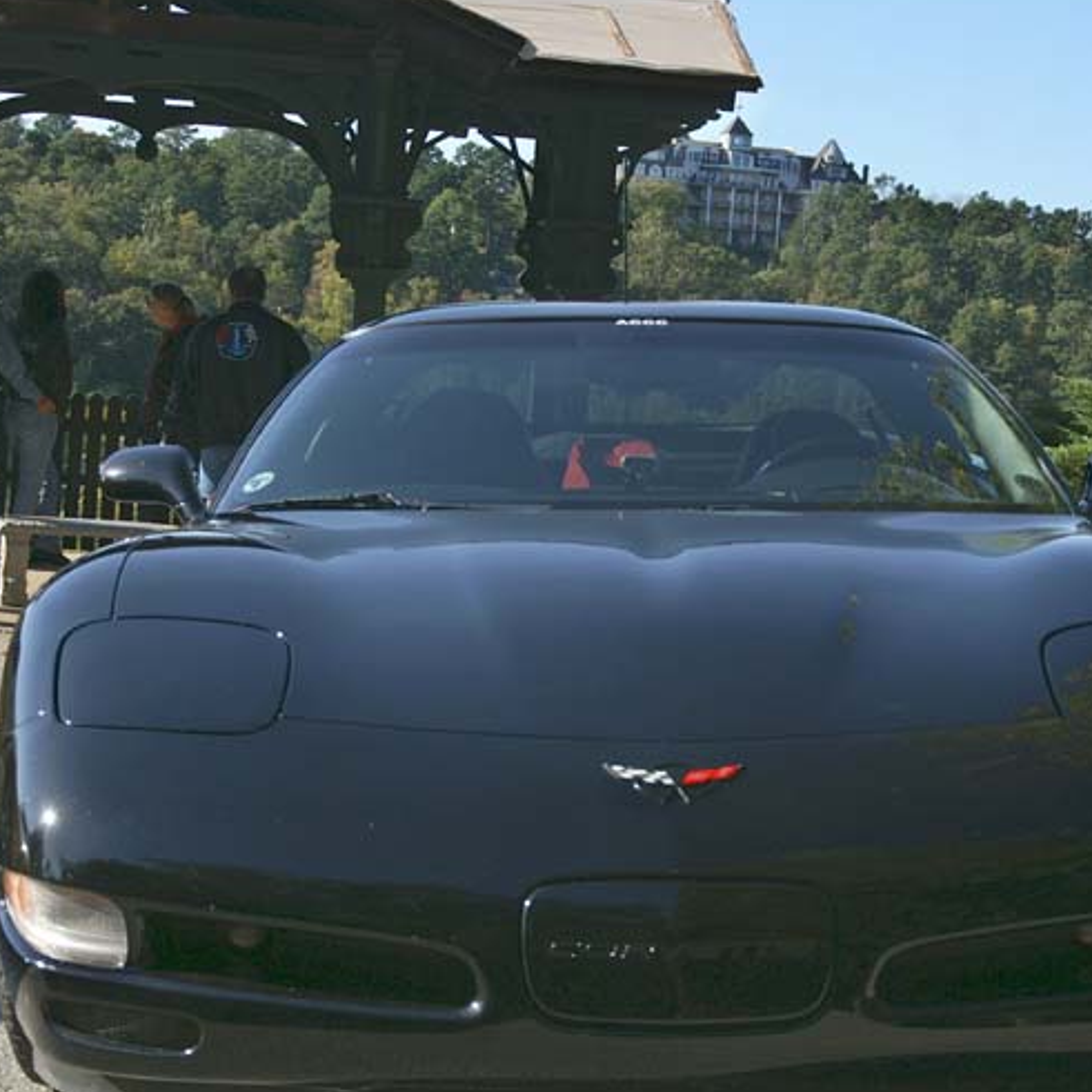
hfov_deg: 23.7
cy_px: 560
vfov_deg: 23.8
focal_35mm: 73
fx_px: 2594
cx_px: 714
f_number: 6.7
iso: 100
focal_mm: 35
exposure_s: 1/350
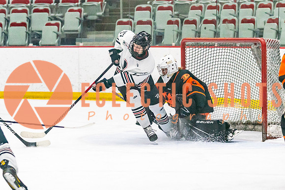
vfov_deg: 7.8
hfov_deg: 11.7
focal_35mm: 175
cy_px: 116
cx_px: 172
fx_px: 1387
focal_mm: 78
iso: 3200
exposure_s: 1/1250
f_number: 2.8
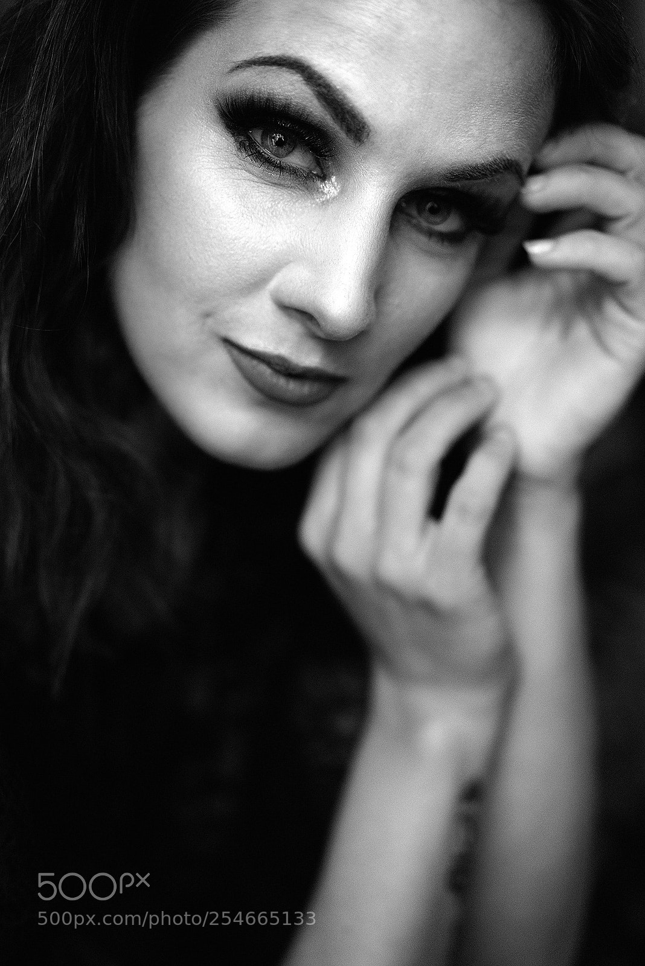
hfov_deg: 24.6
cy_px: 483
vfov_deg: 36.2
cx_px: 322
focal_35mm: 55
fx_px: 1477
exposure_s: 1/160
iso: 800
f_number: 2
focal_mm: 55
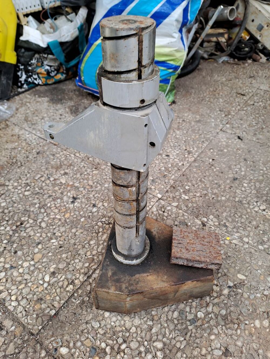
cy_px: 180
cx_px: 135
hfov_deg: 54.9
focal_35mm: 25
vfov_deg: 69.4
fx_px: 260
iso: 40
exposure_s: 1/50
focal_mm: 4.65
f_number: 1.8
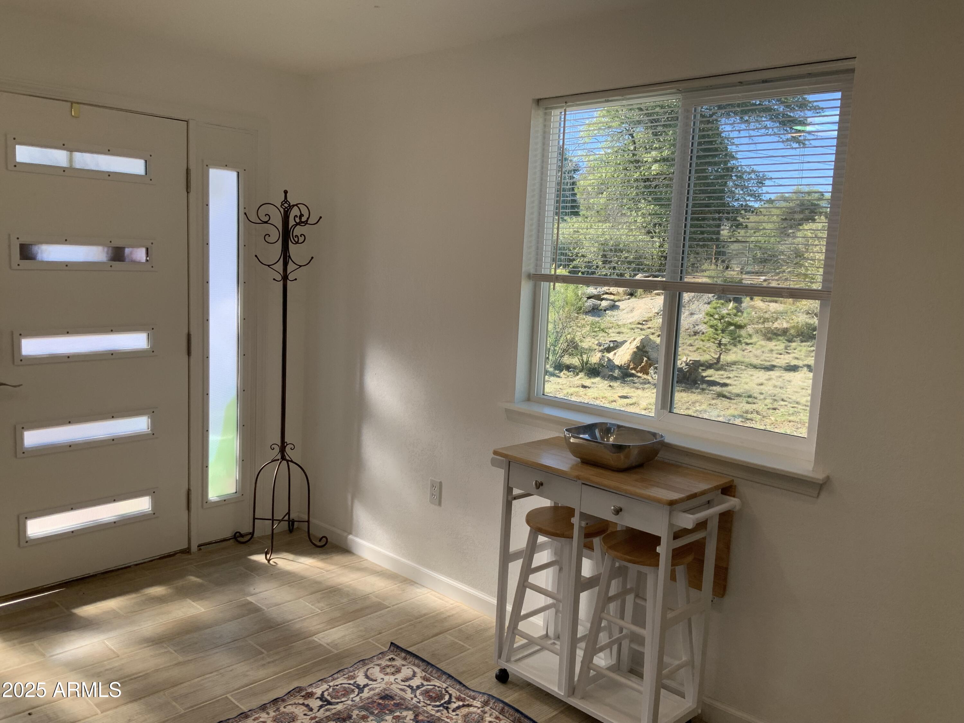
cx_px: 482
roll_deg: -2.0
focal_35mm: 29
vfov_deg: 48.2
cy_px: 362
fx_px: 808
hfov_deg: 61.7
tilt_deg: -7.3
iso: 16
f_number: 1.8
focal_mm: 3
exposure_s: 1/200
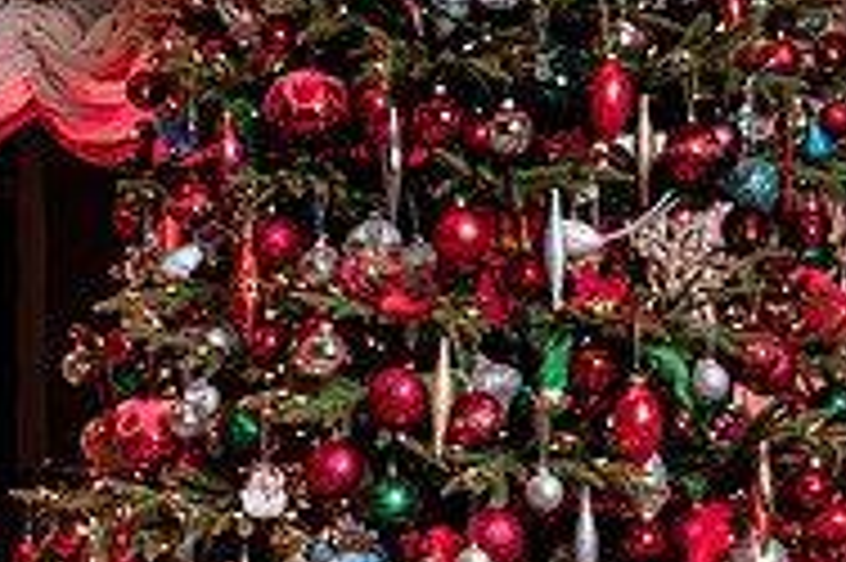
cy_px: 533
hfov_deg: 23.0
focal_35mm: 87
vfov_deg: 15.5
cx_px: 153
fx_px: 2043
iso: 500
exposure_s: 1/125
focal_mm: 28
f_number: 4.5
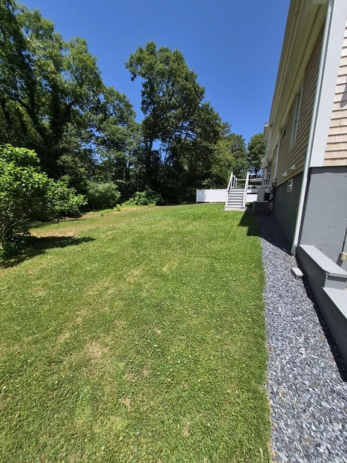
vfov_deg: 106.2
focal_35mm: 13
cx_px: 174
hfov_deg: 89.9
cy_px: 232
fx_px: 174
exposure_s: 1/1484
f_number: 2.2
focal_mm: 1.74
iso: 40
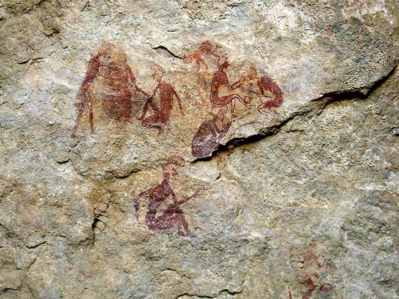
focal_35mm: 57
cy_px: 141
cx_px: 177
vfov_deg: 25.6
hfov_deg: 33.8
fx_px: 657
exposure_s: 1/132
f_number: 3.2
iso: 64
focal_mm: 10.6
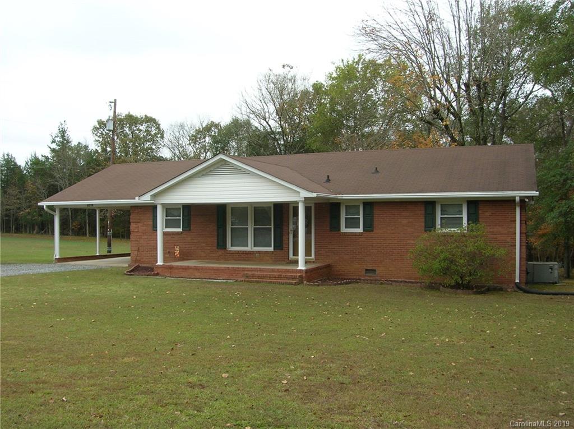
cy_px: 214
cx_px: 287
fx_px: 563
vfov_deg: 41.7
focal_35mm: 34
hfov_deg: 54.0
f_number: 4.9
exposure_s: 1/56.2
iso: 50
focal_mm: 5.7
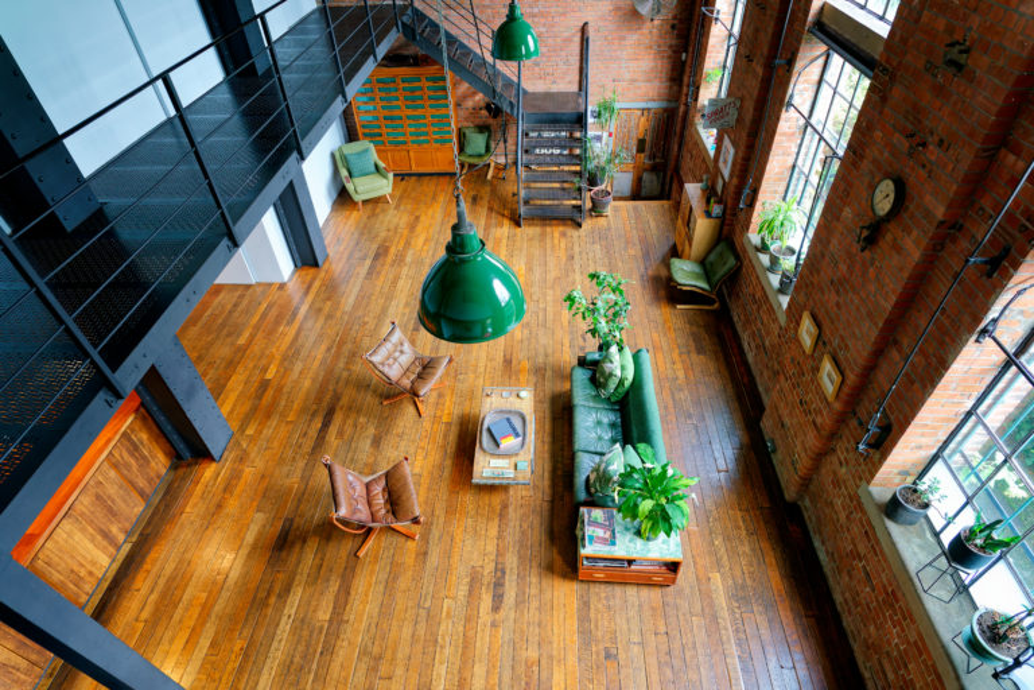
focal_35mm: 20
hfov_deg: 84.0
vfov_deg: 61.9
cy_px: 345
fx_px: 574
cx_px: 517
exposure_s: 1/15
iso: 640
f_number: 6.3
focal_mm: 20
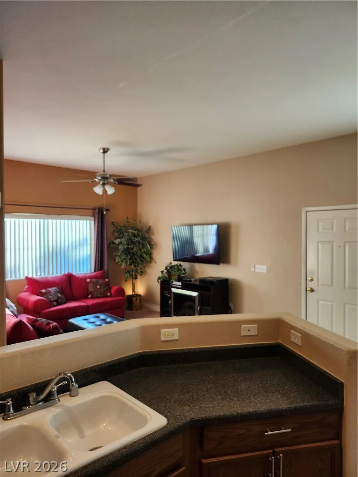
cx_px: 179
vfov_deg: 73.9
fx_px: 317
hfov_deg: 58.9
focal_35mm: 23
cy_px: 238
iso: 320
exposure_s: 1/120
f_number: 1.8
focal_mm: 5.54
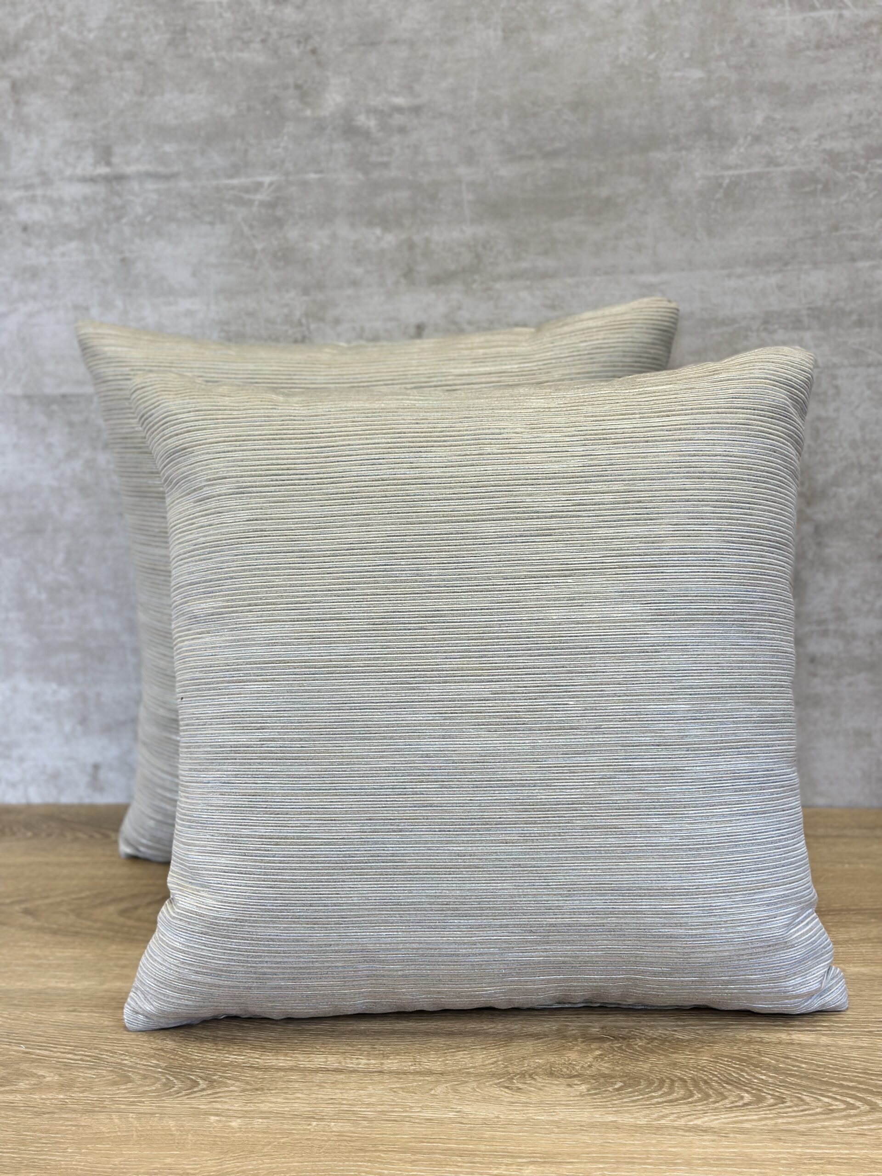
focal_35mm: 48
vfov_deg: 39.7
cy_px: 588
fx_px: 1631
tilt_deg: -14.3
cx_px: 441
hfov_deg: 30.3
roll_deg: +3.1
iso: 80
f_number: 1.78
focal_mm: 6.86
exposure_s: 1/202
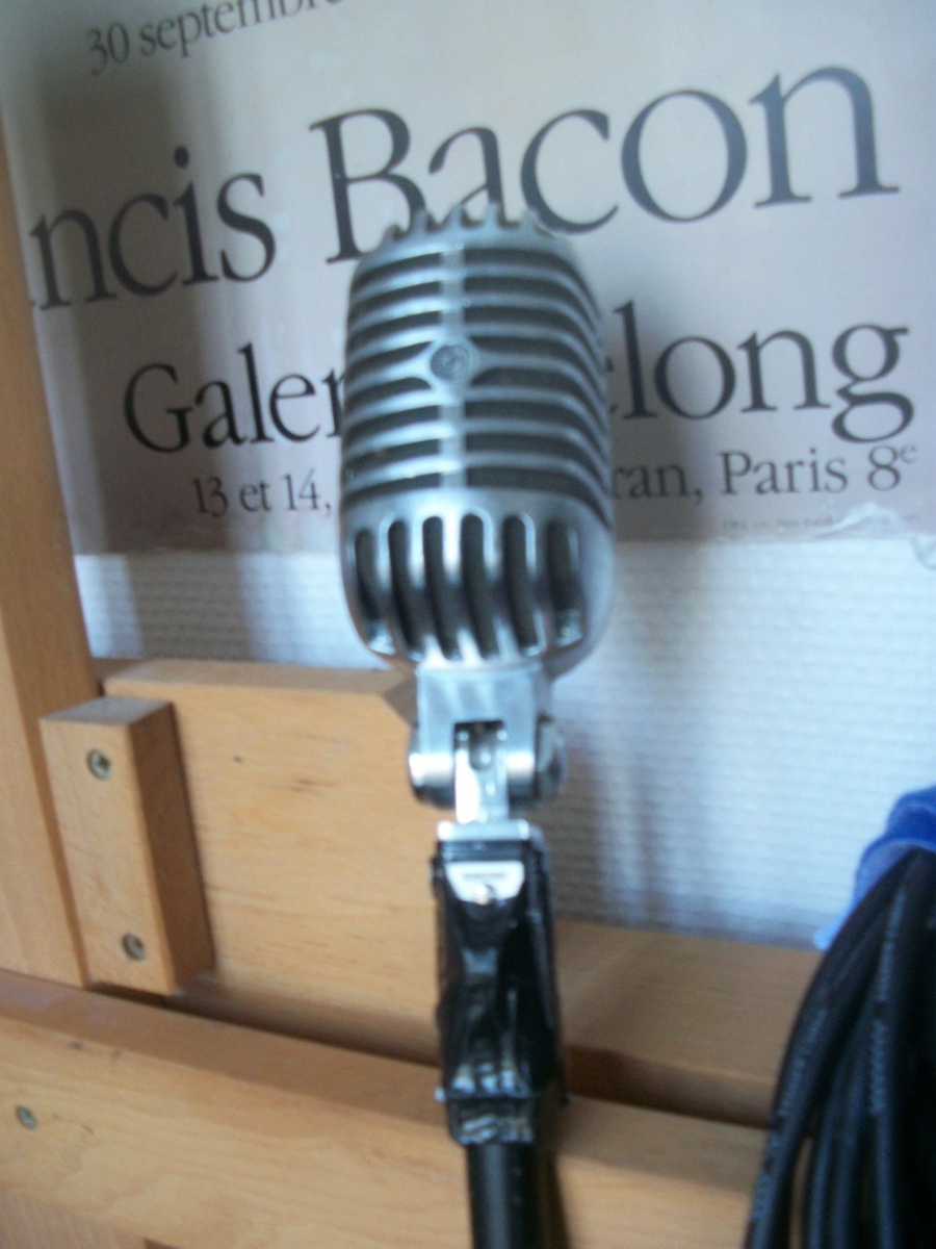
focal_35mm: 35
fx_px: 1262
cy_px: 624
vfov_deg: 52.6
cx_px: 468
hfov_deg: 40.7
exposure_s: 1/25
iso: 160
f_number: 3.1
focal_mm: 6.3
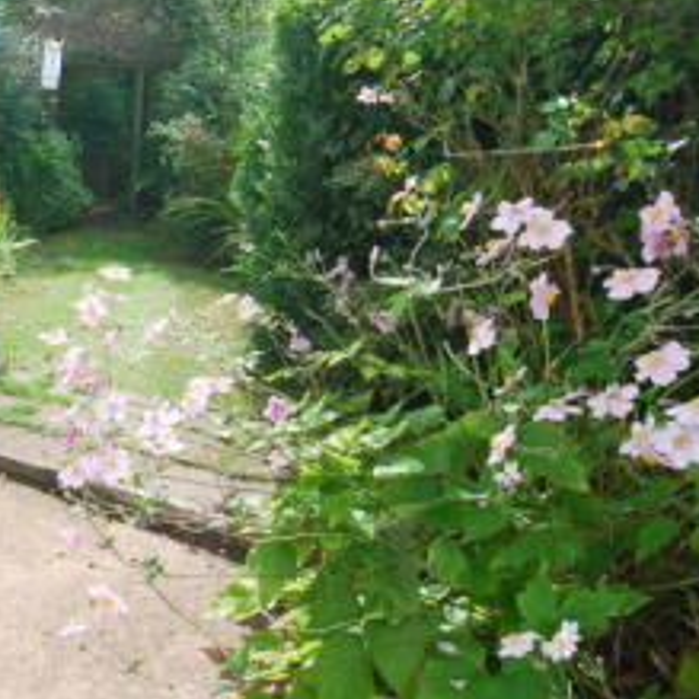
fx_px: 868
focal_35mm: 38
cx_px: -65
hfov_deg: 37.1
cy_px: 225
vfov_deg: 43.2
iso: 200
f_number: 9
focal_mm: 10
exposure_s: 1/125
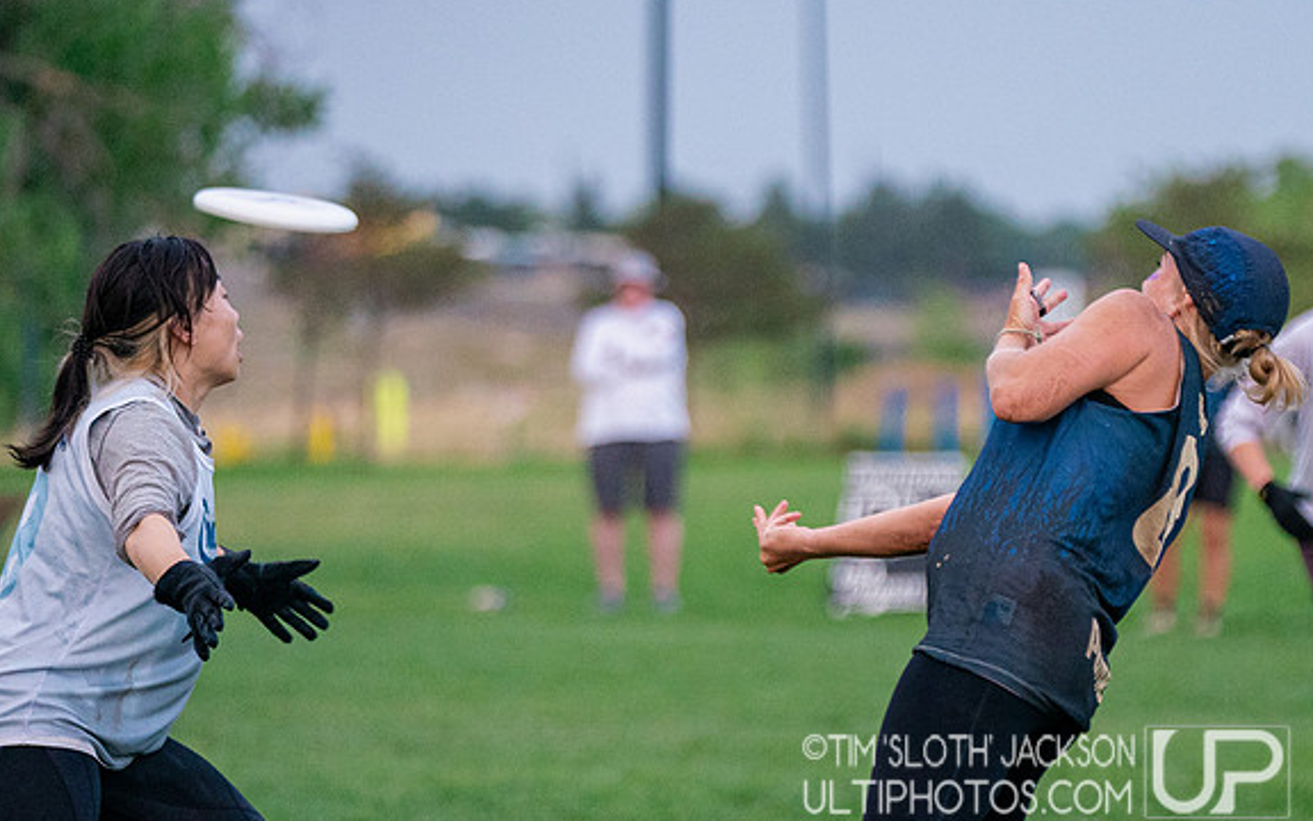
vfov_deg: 4.7
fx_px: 9912
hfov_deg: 7.6
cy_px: 536
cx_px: 1137
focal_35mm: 277
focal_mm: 150
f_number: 2.8
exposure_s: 1/2500
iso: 3200
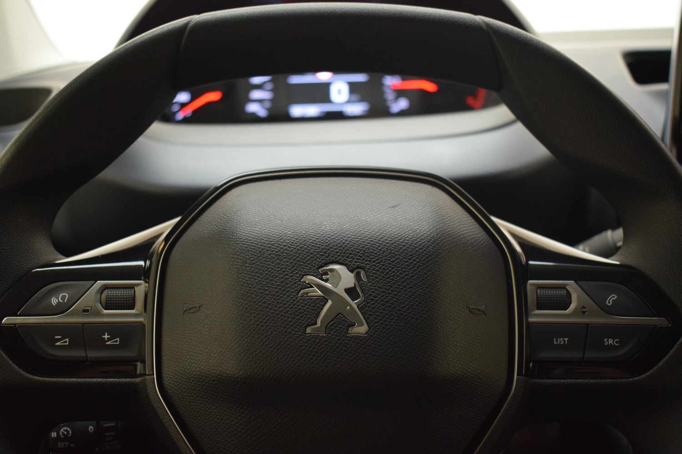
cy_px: 227
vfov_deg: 31.9
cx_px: 341
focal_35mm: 42
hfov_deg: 46.4
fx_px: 796
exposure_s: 1/60
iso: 2000
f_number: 4.2
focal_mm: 28
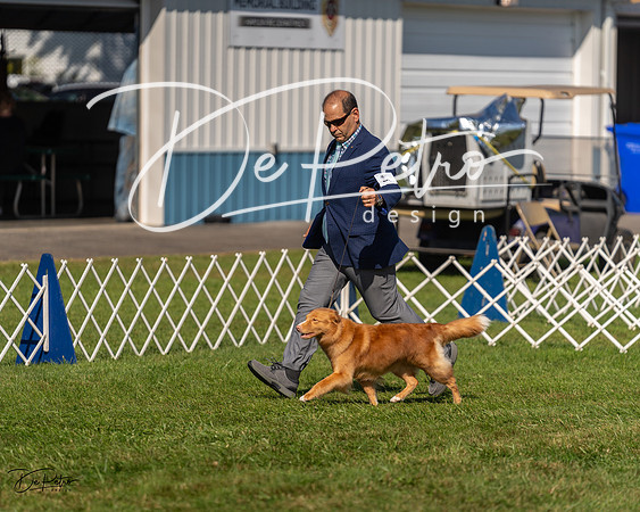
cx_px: 320
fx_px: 4265
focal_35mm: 225
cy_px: 256
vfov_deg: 6.9
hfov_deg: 8.6
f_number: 3.2
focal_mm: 200
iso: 200
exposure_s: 1/3200
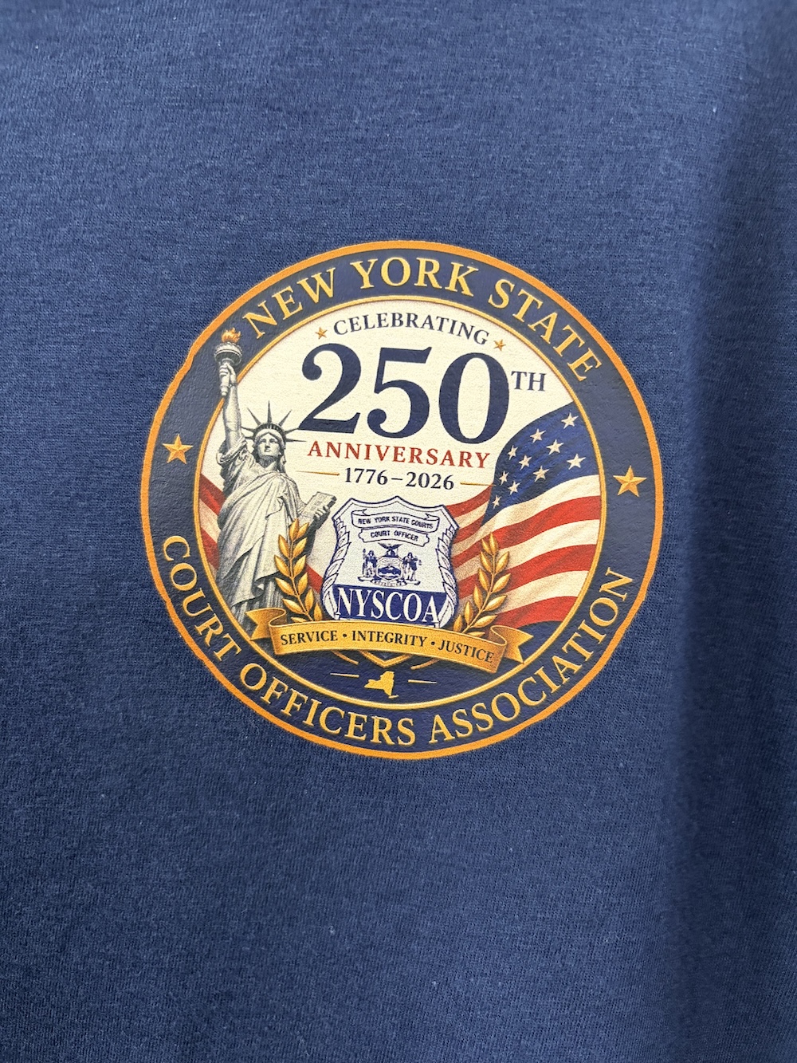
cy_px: 532
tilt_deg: -2.7
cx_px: 398
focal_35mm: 26
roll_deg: +1.2
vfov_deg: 67.3
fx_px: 798
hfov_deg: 53.1
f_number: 1.6
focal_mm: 5.96
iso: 320
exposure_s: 1/60
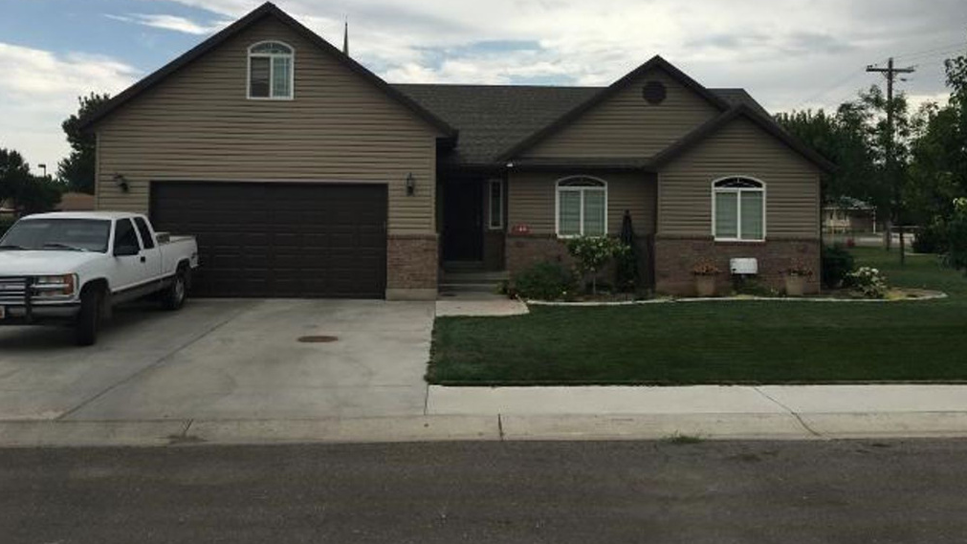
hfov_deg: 61.0
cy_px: 197
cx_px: 485
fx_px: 821
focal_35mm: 32
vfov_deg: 36.4
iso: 25
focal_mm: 4.15
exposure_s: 1/938
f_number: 2.2
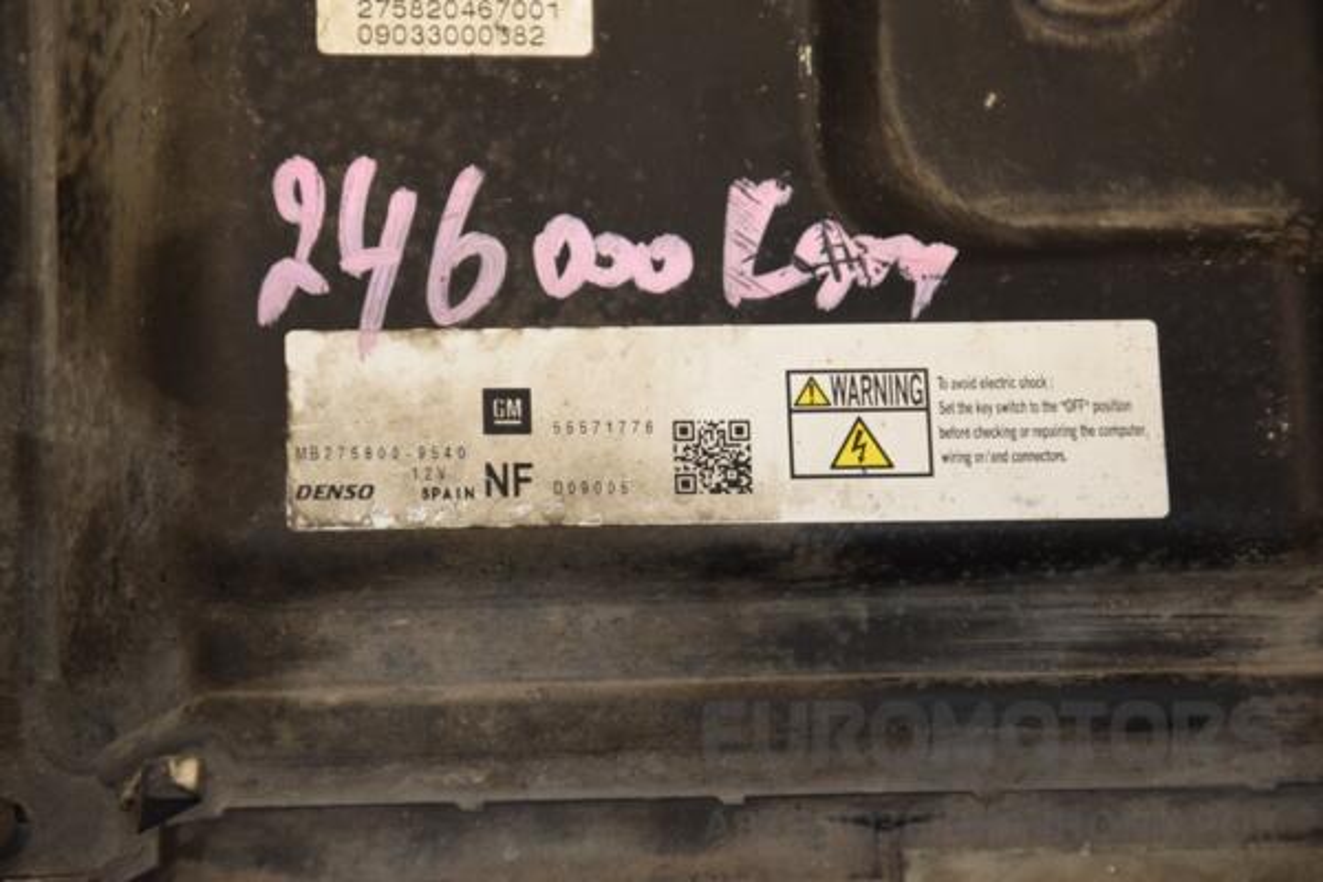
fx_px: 5788
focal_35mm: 158
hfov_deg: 13.0
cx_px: 662
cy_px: 441
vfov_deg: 8.7
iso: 800
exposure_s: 1/200
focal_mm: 105
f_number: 6.3
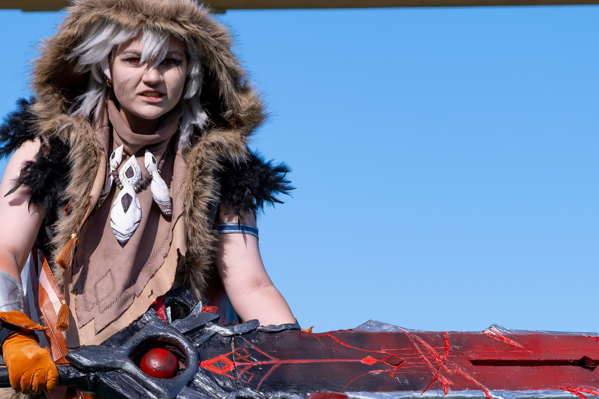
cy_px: 303
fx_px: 2828
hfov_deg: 12.1
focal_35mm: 170
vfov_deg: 8.1
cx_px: 190
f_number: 4
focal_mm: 55
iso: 160
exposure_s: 1/1250
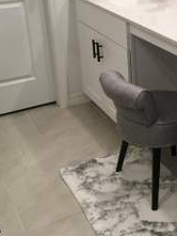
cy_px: 45
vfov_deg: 29.9
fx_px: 429
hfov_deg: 21.7
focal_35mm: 63
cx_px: 209
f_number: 2.2
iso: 40
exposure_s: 1/30
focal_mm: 4.15
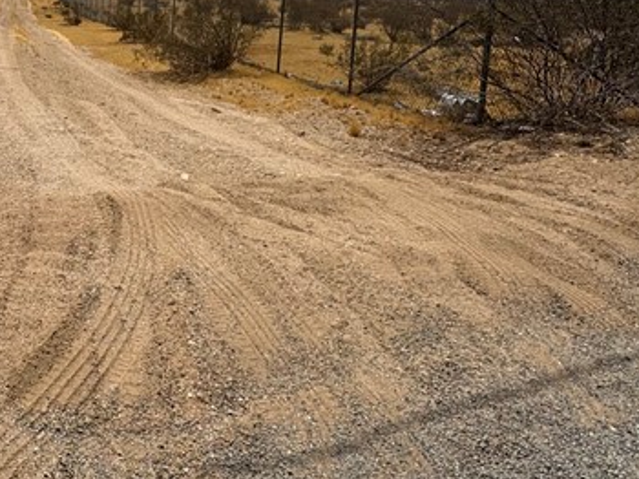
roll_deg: -4.4
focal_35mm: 41
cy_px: 44
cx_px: 80
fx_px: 756
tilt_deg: -5.2
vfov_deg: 33.2
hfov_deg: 42.5
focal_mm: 2.22
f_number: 2.2
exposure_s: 1/3906
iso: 40
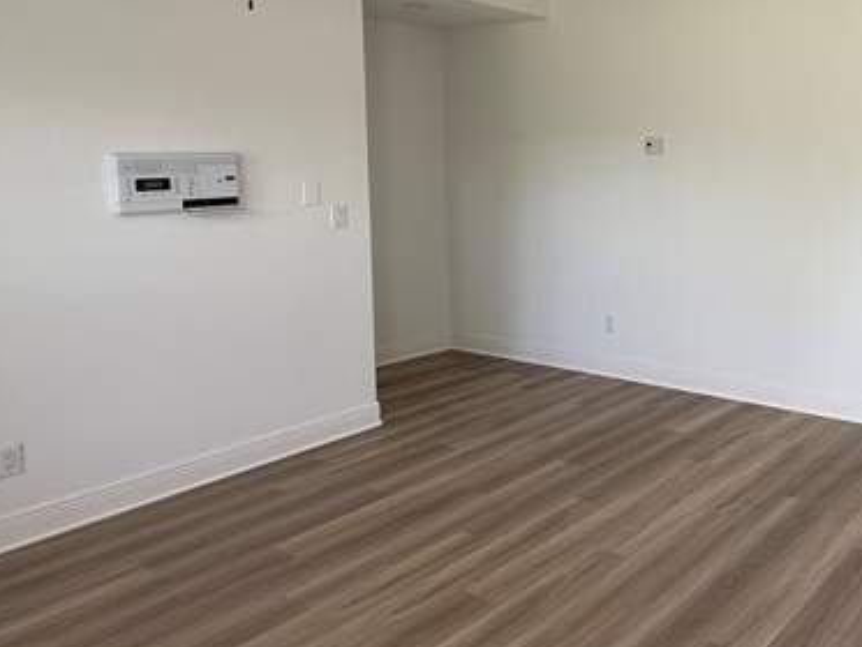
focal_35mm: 30
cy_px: 192
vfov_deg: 45.7
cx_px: 804
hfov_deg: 51.5
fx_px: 747
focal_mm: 2.22
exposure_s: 1/132
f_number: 2.2
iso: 64
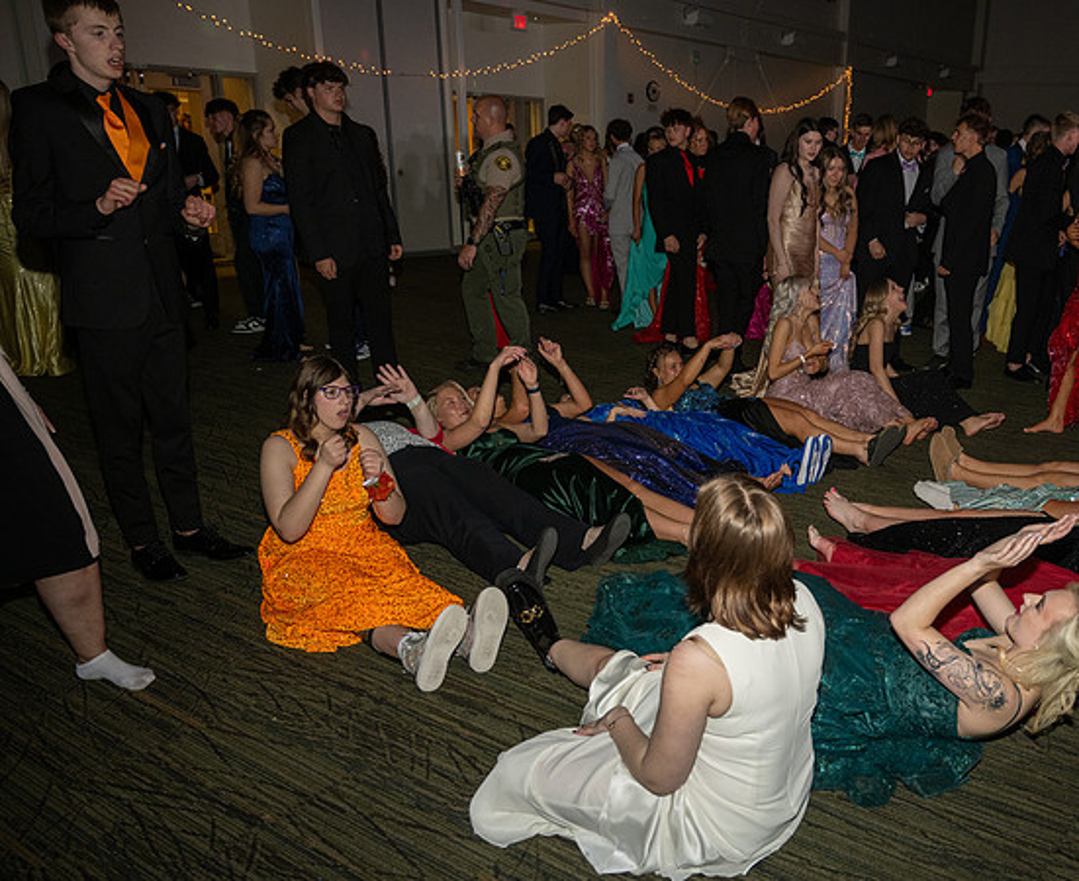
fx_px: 1021
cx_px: 766
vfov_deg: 46.5
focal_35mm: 32
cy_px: 511
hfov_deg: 53.9
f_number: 4
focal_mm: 24
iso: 500
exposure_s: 1/200
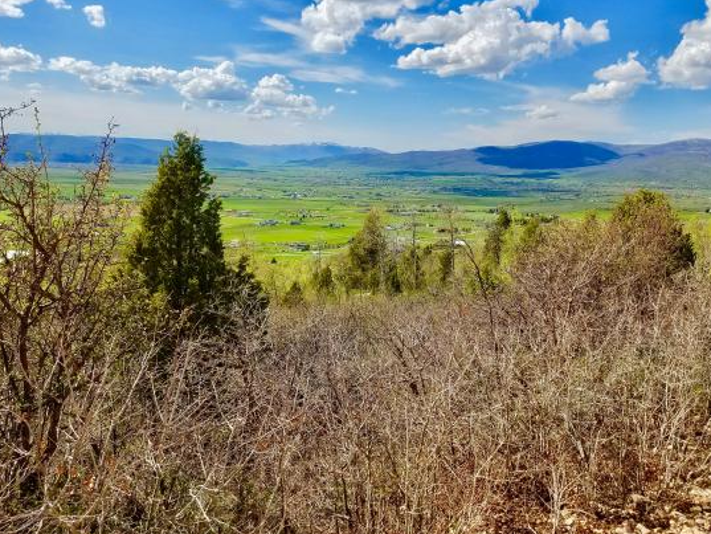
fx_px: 637
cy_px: 231
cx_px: 369
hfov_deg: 58.3
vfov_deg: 45.3
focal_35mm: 31
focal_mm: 4.2
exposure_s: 1/3352
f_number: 1.7
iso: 50
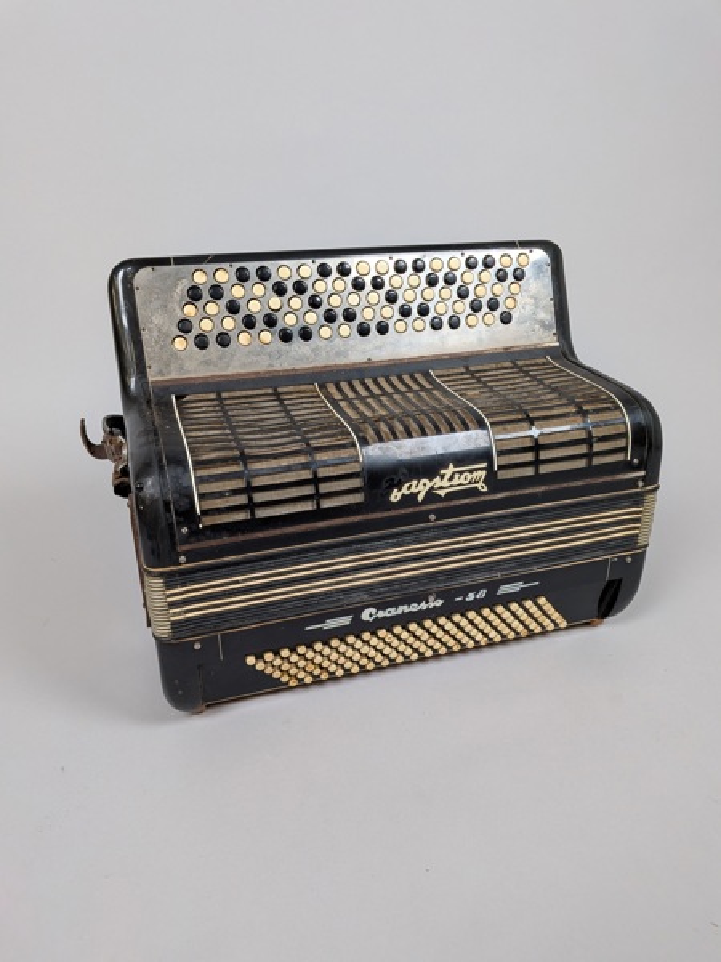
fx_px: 667
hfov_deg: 56.8
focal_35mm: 24
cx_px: 360
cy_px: 481
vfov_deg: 71.6
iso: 96
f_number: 1.7
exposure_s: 1/100
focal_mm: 4.53
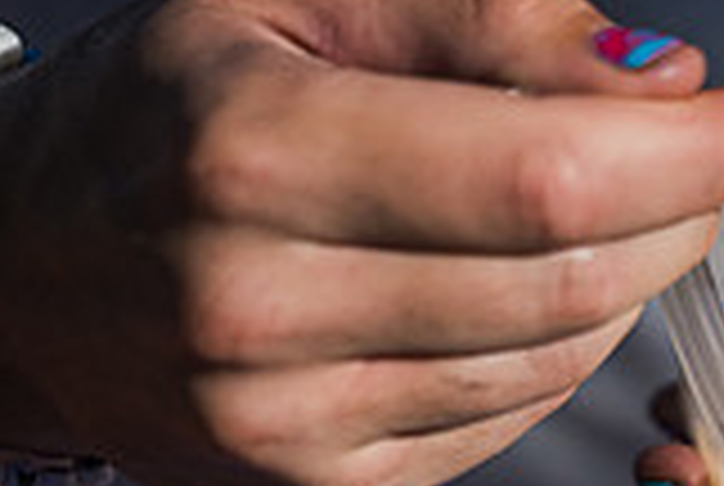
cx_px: 1034
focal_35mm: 380
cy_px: 416
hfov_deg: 5.4
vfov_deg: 3.6
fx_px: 7656
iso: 100
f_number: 2
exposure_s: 1/8000
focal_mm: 100
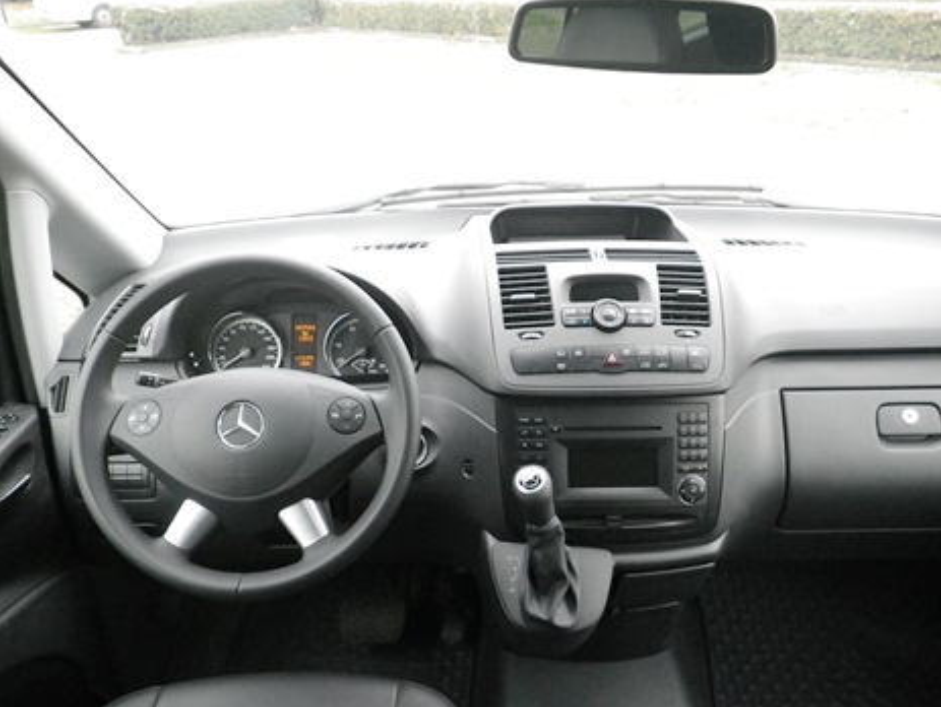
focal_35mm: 29
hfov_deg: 61.6
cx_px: 486
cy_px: 360
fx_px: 789
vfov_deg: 48.3
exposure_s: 1/50
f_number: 3.5
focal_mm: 5
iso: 250
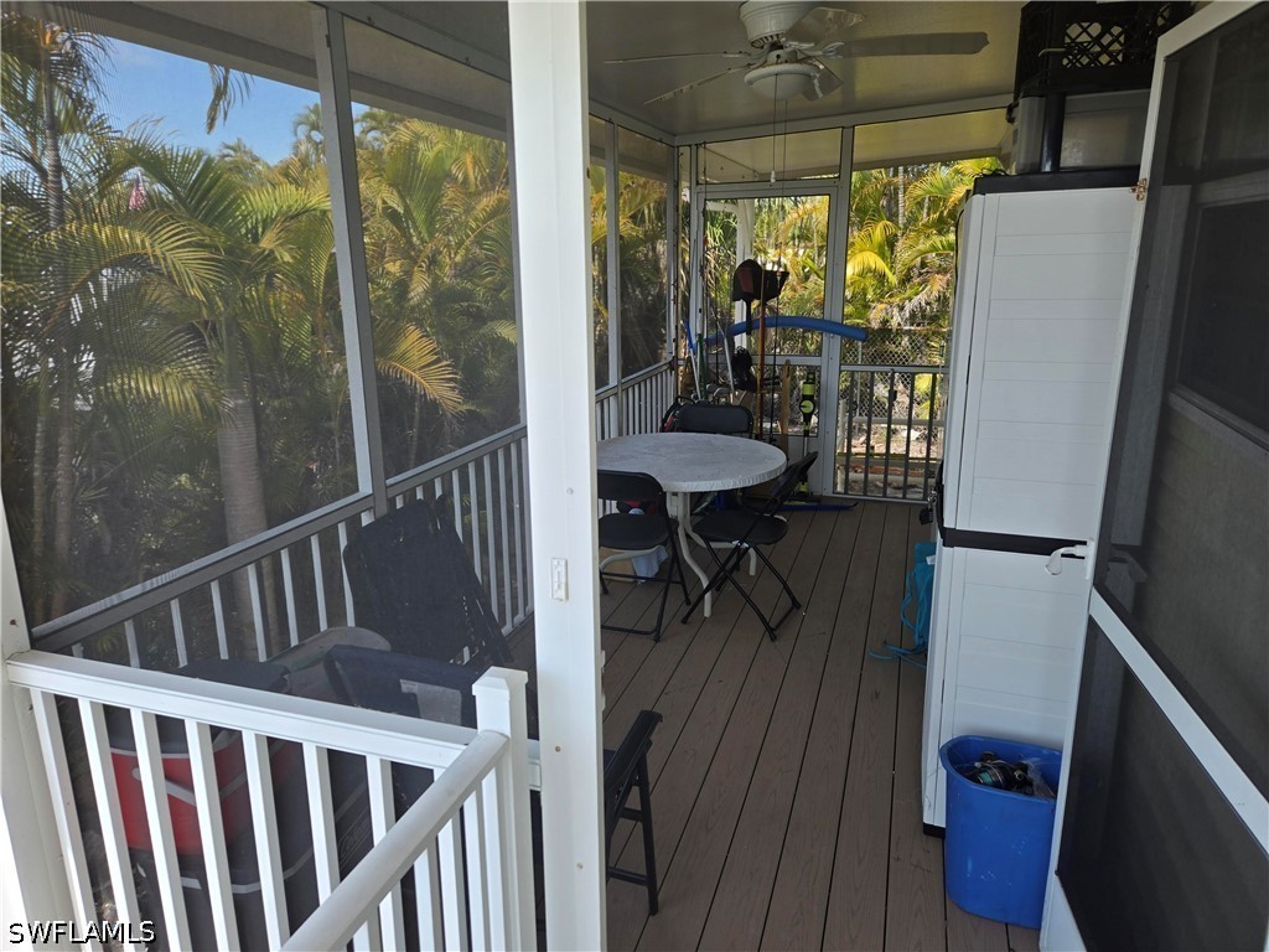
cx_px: 634
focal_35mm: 23
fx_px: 843
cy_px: 476
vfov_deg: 58.9
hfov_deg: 73.9
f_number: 1.8
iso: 25
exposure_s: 1/263
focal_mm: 5.4
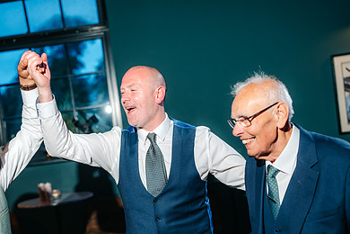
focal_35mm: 52
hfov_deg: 37.9
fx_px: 506
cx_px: 123
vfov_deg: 25.8
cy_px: 159
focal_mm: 35
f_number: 1.8
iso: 400
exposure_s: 1/200
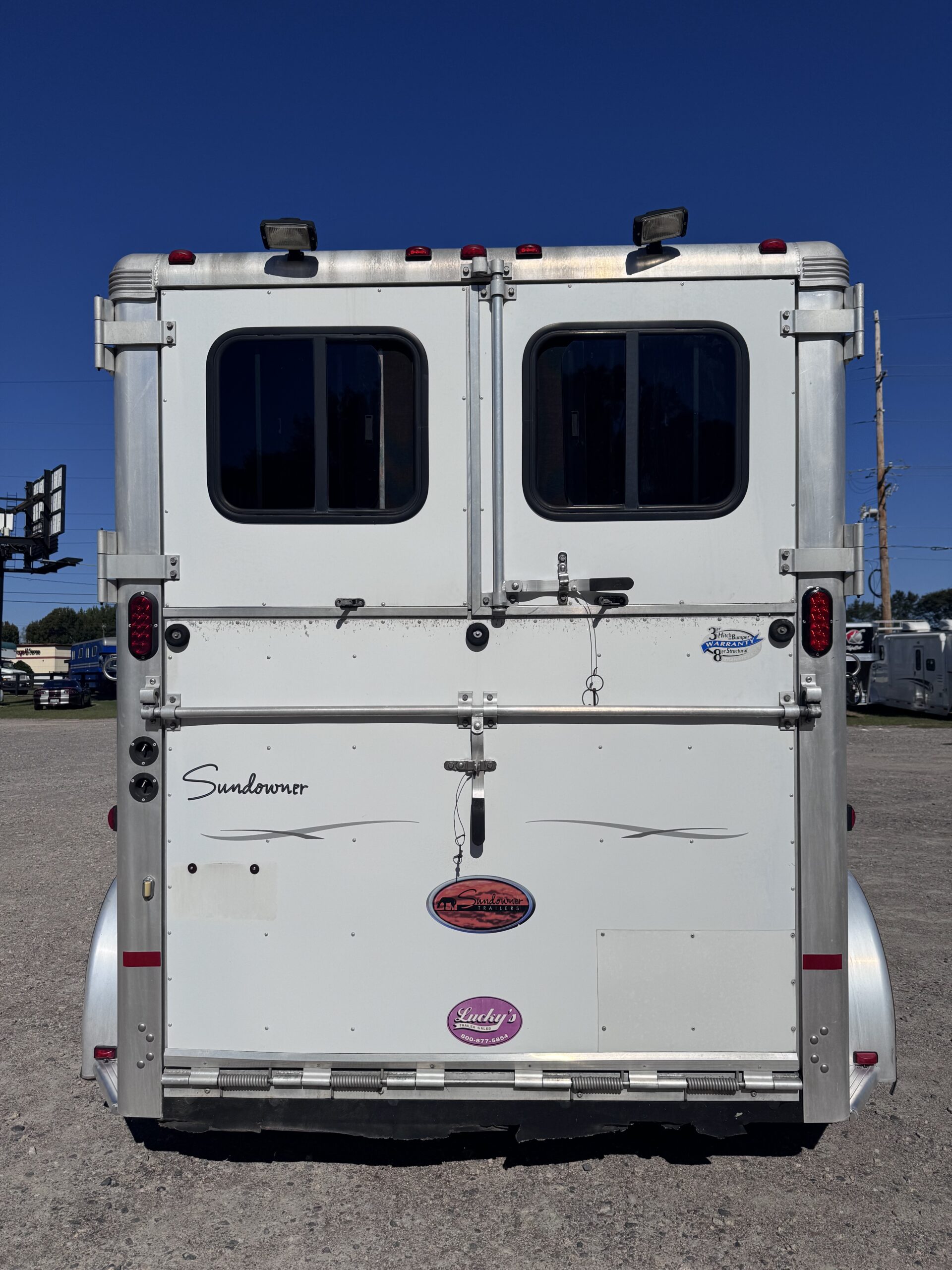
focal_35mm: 24
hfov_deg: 56.8
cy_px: 635
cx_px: 476
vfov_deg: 71.6
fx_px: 880
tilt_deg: +0.7
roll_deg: +0.5
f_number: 1.78
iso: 64
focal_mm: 6.76
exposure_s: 1/20000
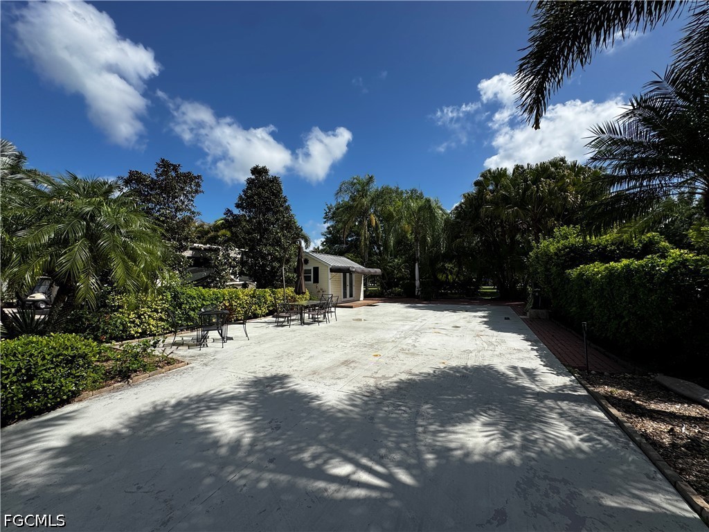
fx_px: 287
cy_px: 266
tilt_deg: +2.9
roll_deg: +0.3
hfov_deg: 102.1
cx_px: 354
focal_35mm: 14
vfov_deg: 85.7
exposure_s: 1/2584
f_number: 2.2
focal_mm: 2.22
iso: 50
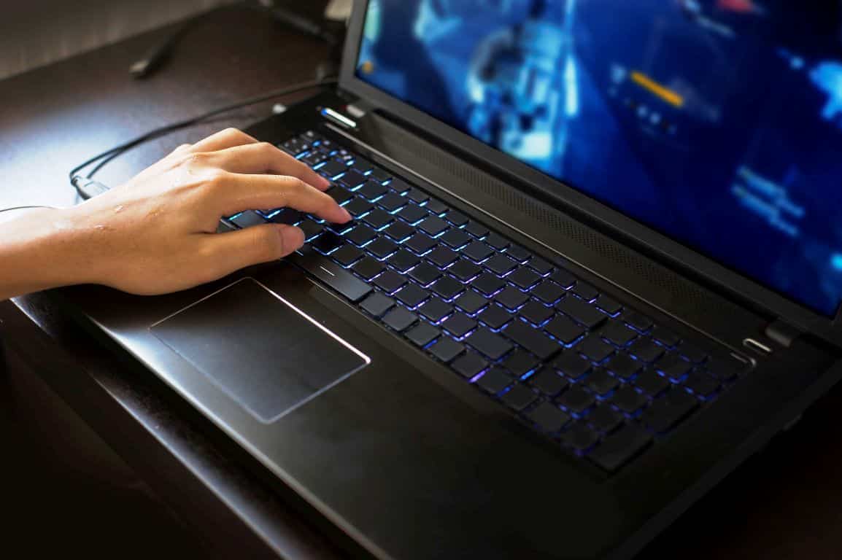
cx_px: 421
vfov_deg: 27.0
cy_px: 280
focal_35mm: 50
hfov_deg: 39.6
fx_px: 1169
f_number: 2.8
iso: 640
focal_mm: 50
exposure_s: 1/100
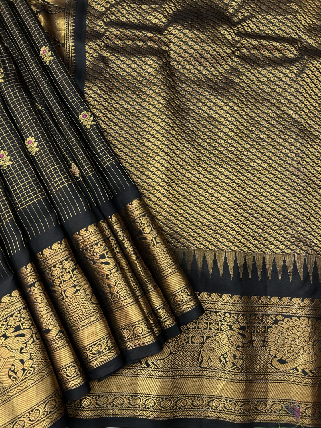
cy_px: 214
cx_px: 160
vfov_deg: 67.3
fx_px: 321
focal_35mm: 26
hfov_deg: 53.1
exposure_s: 1/100
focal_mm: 5.7
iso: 100
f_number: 1.5
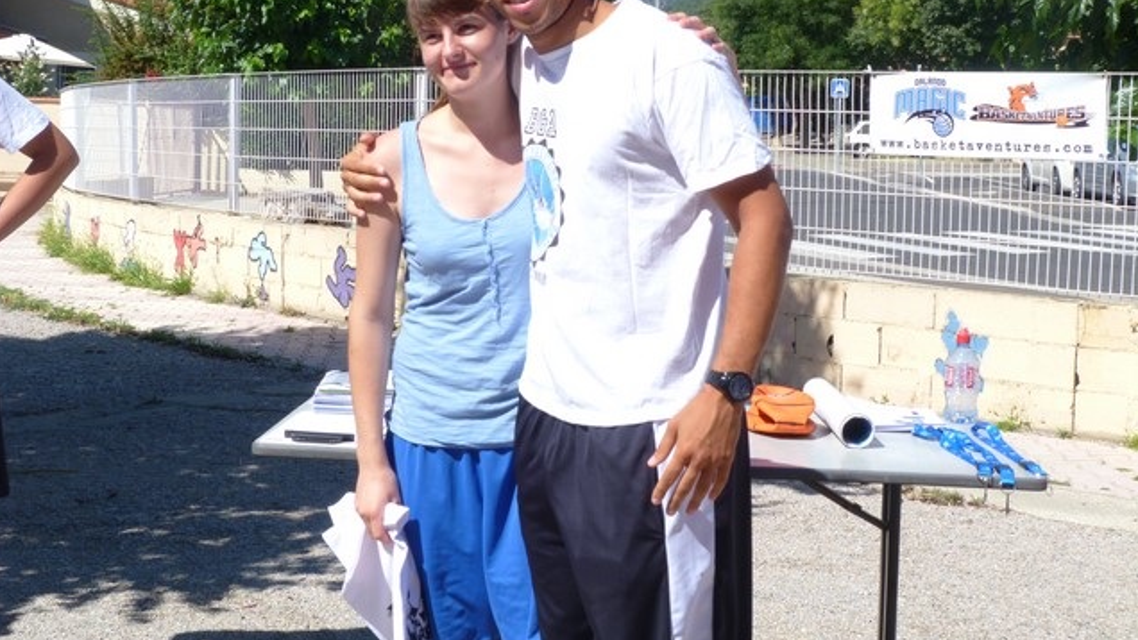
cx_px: 567
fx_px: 1720
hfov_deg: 36.6
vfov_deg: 21.0
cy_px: 240
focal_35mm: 57
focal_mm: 9.4
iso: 80
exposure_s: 1/250
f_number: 5.6
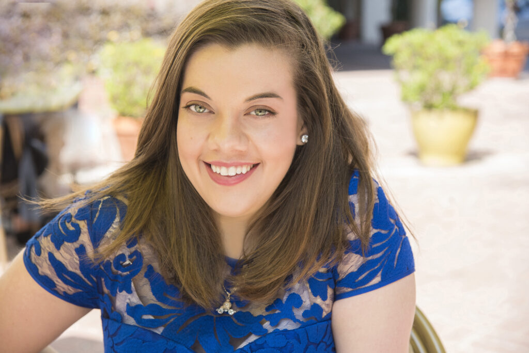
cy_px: 176
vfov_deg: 19.5
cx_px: 264
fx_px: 1029
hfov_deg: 28.8
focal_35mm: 70
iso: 800
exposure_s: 1/800
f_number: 5
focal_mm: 70
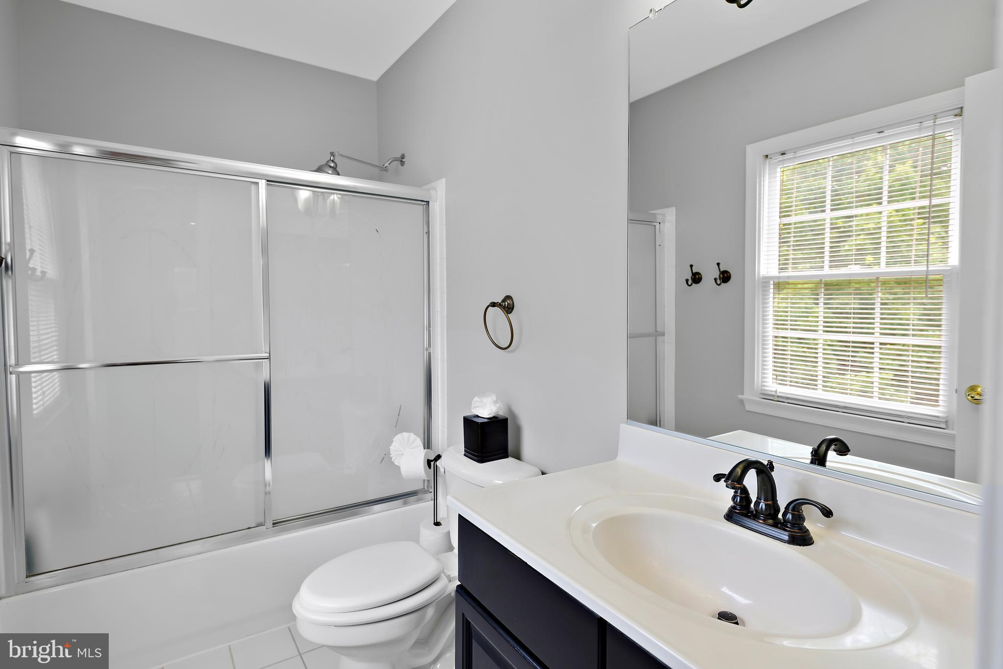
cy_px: 334
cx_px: 502
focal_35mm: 19
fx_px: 530
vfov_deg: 64.6
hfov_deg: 86.9
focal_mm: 19
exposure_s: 1/8
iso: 250
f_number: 9
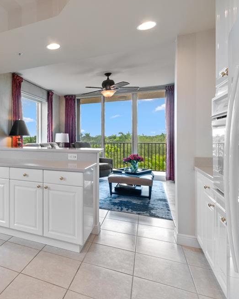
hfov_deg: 55.1
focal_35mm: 22
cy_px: 148
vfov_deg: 75.0
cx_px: 26
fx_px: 195
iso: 200
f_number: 8
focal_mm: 10
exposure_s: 1/13
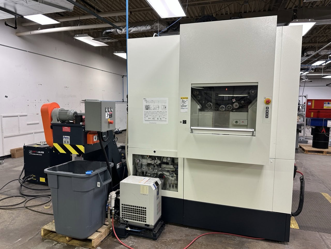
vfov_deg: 56.8
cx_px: 166
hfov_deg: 71.6
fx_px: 229
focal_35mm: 24
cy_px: 124
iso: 125
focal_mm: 6.9
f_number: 1.8
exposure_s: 1/60
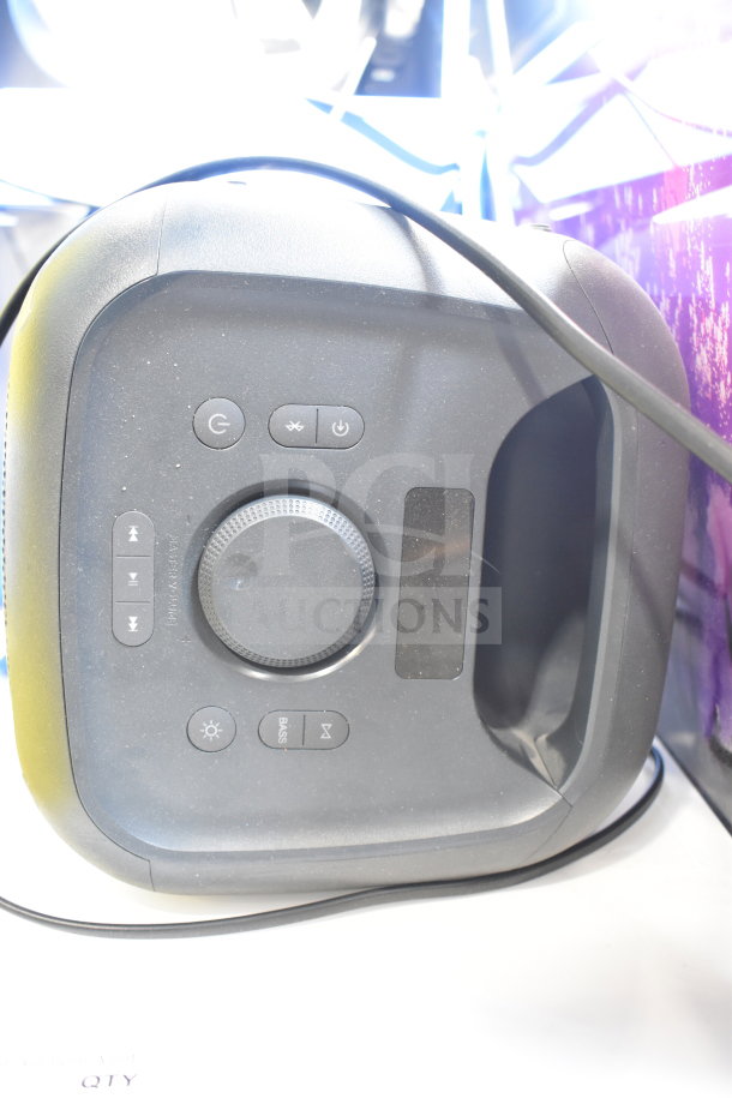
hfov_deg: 34.2
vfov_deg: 49.6
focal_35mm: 39
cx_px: 366
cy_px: 549
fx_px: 1189
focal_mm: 26
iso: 1600
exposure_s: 1/40
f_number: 4
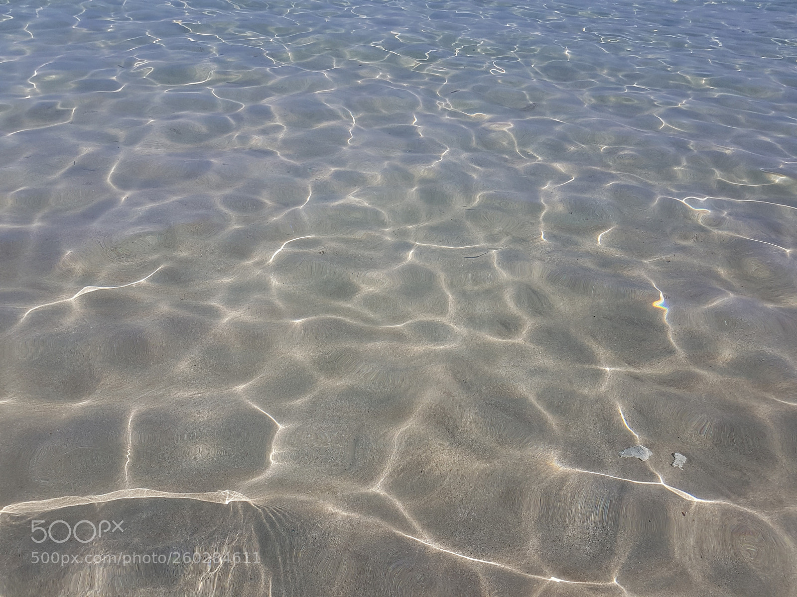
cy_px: 298
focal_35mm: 26
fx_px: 599
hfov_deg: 67.3
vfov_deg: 53.1
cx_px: 398
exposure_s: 1/3480
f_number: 1.7
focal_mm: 4.2
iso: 40
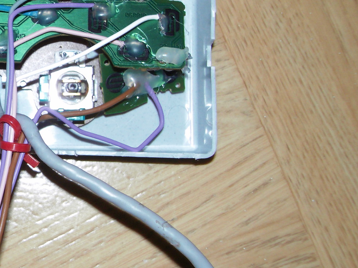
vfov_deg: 17.5
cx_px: 22
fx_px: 869
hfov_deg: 22.6
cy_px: 94
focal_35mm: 84
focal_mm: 7.1
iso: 100
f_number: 3.7
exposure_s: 1/50
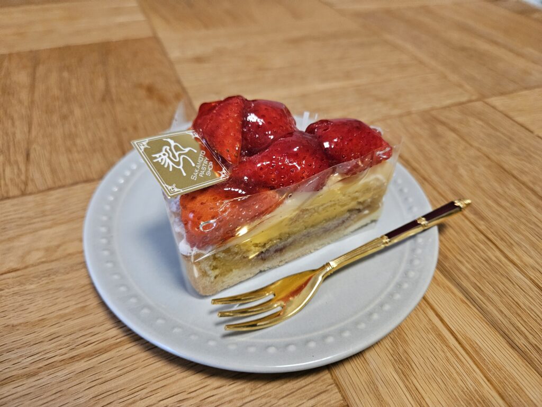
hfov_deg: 73.9
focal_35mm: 23
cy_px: 204
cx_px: 271
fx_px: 360
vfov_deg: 58.9
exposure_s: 1/100
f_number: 1.8
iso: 640
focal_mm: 5.4
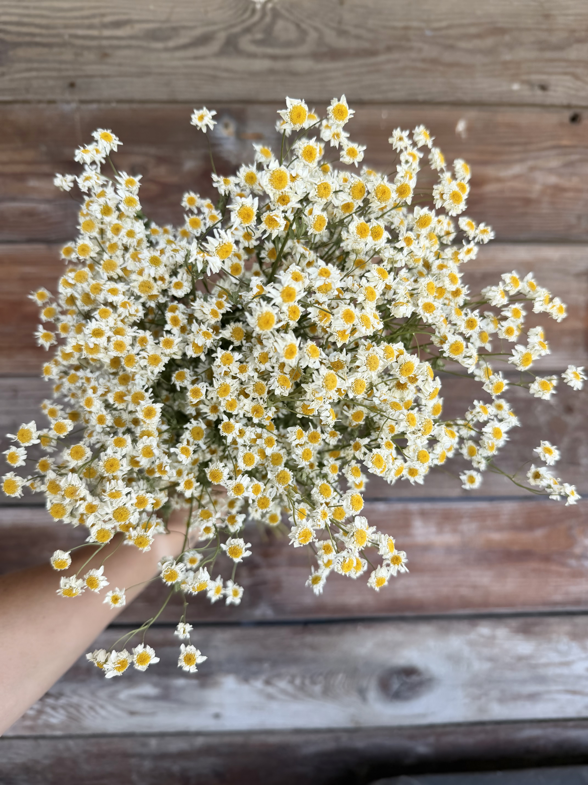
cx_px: 294
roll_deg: -0.2
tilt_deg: -6.9
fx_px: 544
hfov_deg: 56.8
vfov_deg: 71.6
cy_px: 392
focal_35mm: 24
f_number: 1.78
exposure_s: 1/426
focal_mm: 6.76
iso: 80
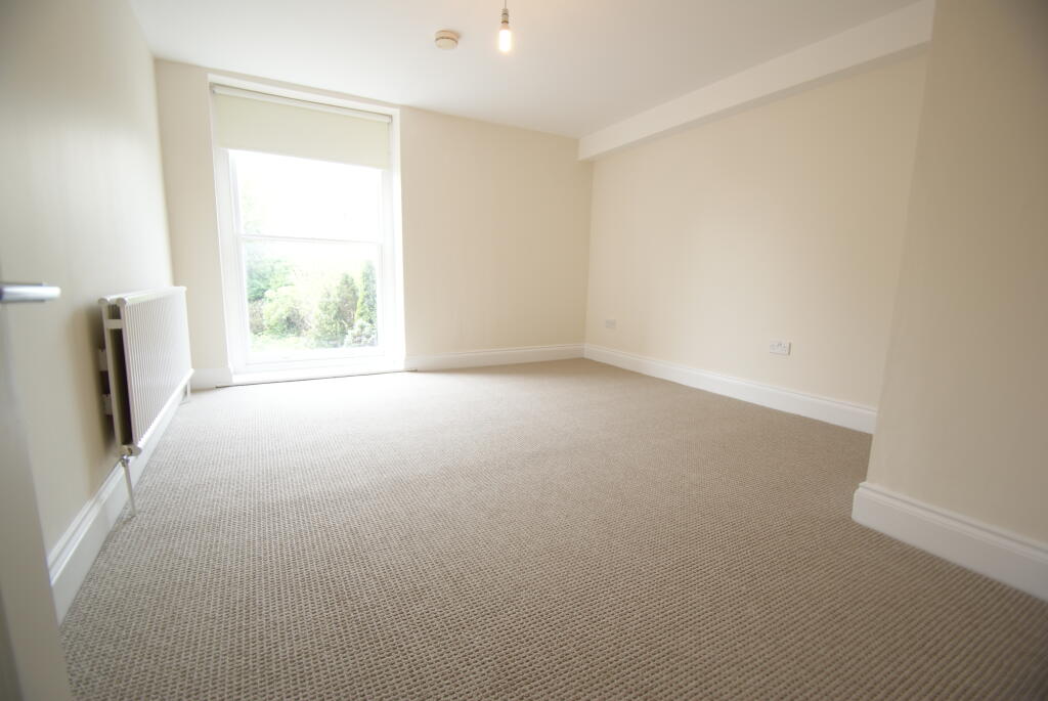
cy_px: 350
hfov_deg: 100.3
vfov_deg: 77.5
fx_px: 437
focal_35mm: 15
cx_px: 524
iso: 100
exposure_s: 1/30
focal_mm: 10
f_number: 4
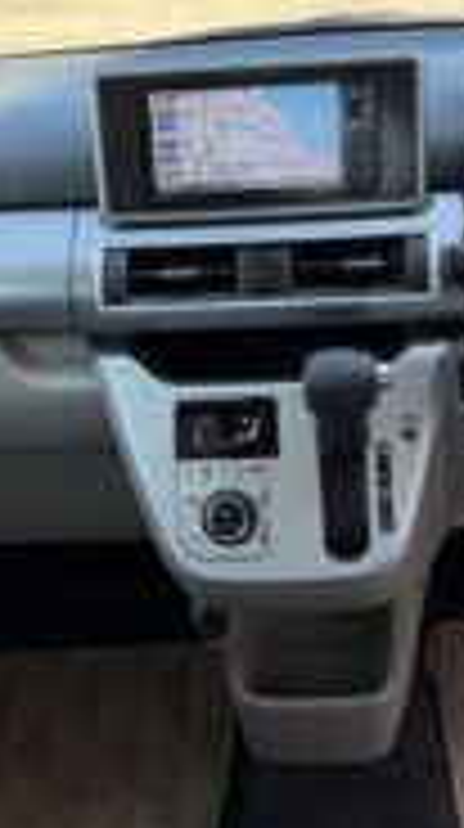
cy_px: 362
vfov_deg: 38.5
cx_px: 275
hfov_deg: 22.1
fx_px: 1185
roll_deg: +6.0
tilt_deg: -23.7
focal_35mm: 54
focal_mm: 5.96
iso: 40
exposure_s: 1/121
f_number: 1.6
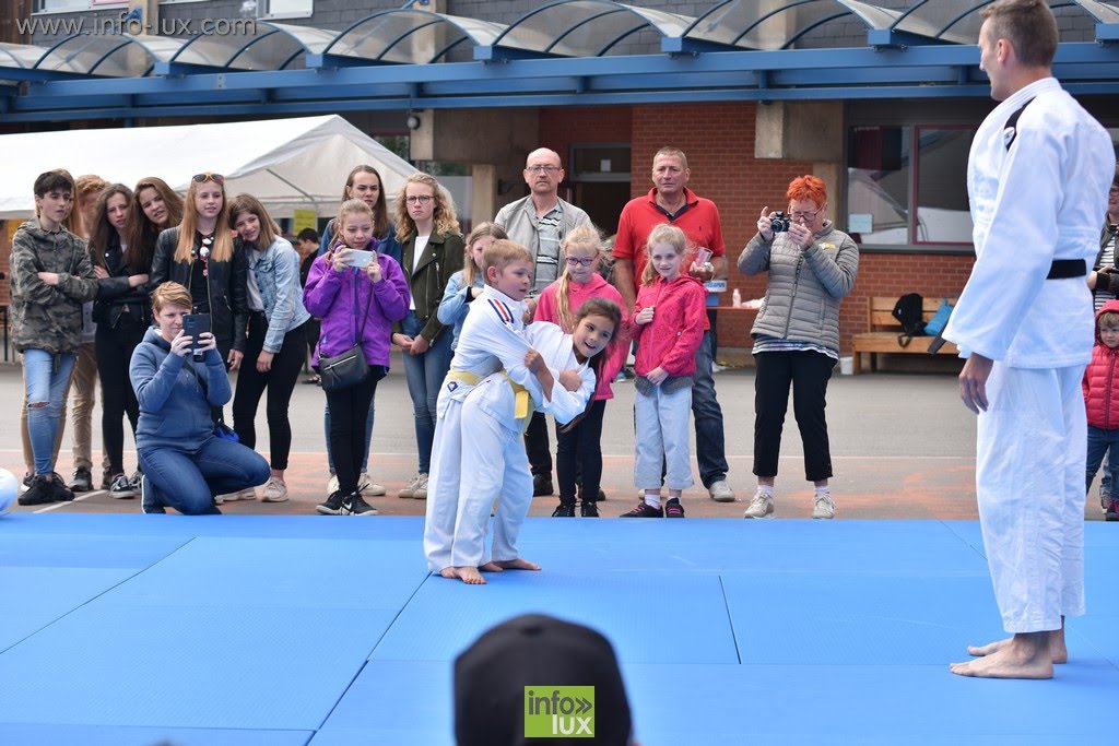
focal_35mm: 75
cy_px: 373
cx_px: 560
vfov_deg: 18.2
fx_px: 2331
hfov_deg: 27.0
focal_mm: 50
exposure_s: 1/500
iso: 100
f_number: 4.5
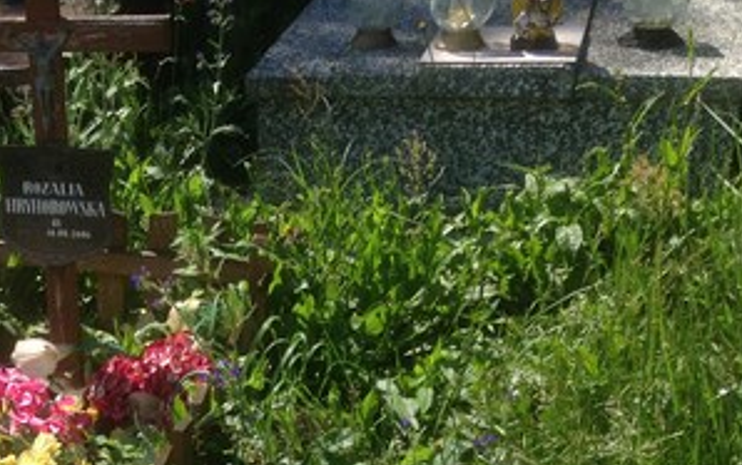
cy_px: 505
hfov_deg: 25.7
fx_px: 1518
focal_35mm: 75
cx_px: -45
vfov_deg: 16.9
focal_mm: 4.12
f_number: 2.4
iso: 50
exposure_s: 1/935
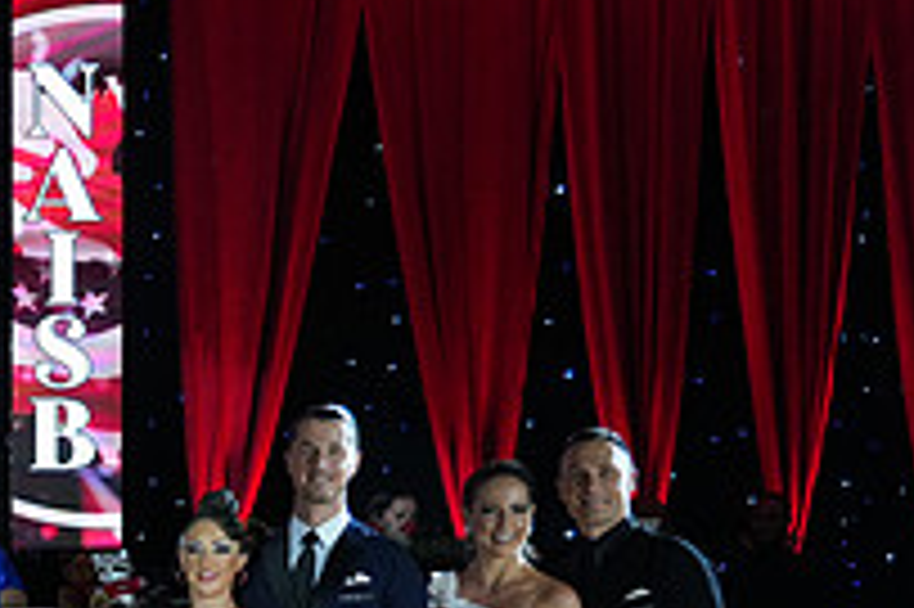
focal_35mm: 83
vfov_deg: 15.8
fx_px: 2106
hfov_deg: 21.7
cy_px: 727
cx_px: -320
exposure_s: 1/400
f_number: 4
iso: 2500
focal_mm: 29
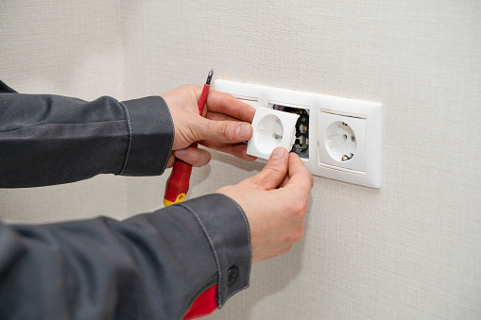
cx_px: 240
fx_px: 935
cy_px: 160
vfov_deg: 19.4
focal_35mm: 70
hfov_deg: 28.9
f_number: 5
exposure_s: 1/160
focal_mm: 70
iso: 125
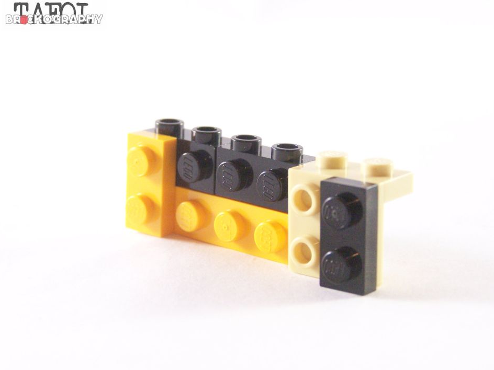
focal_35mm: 102
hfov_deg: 19.3
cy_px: 192
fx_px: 1456
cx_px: 264
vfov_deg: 14.5
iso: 400
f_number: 3.2
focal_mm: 15.6
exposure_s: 1/45
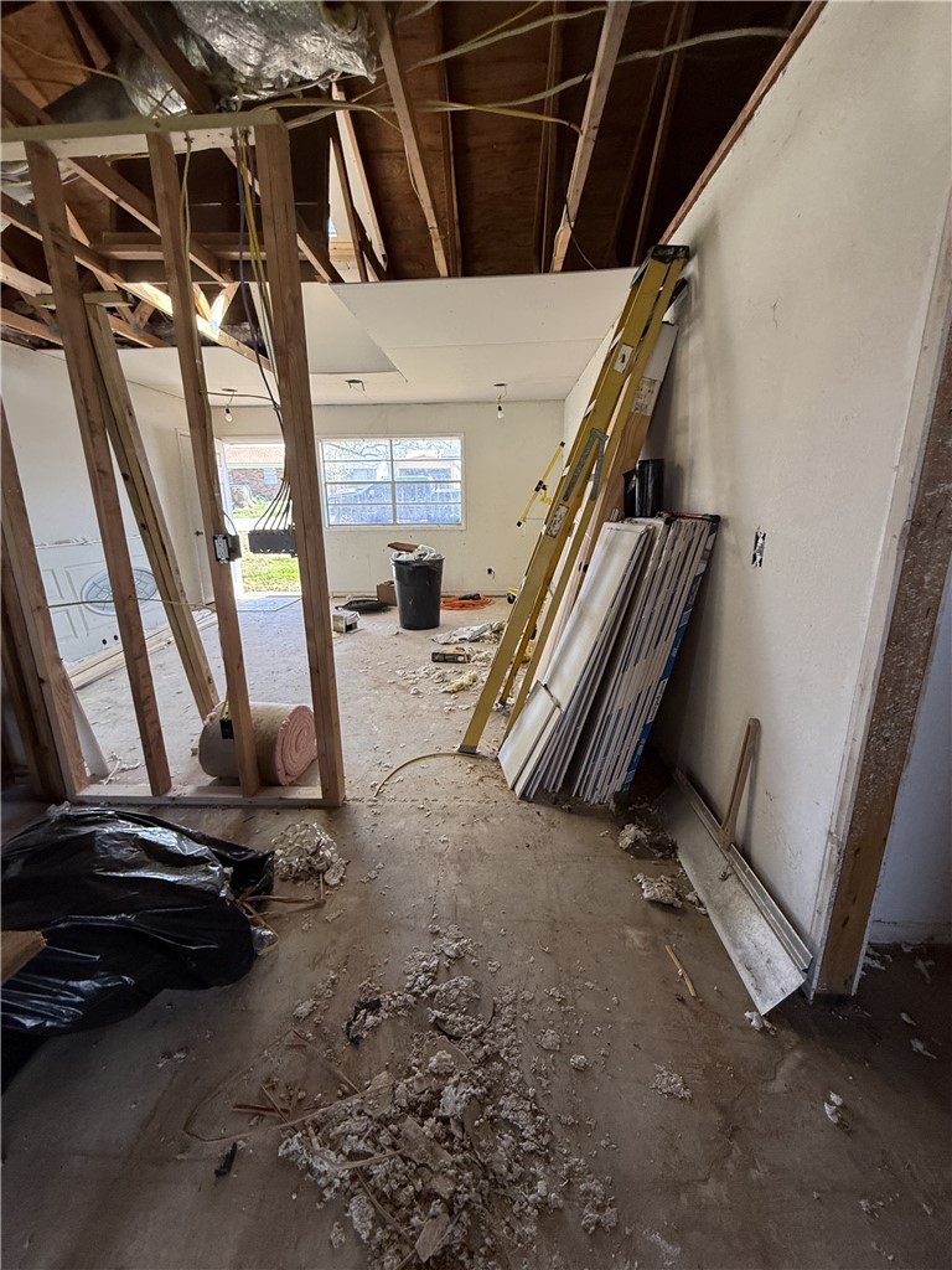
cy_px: 635
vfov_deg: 102.1
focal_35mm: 14
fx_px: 513
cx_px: 476
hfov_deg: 85.7
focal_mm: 2.22
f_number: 2.2
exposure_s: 1/99
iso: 160
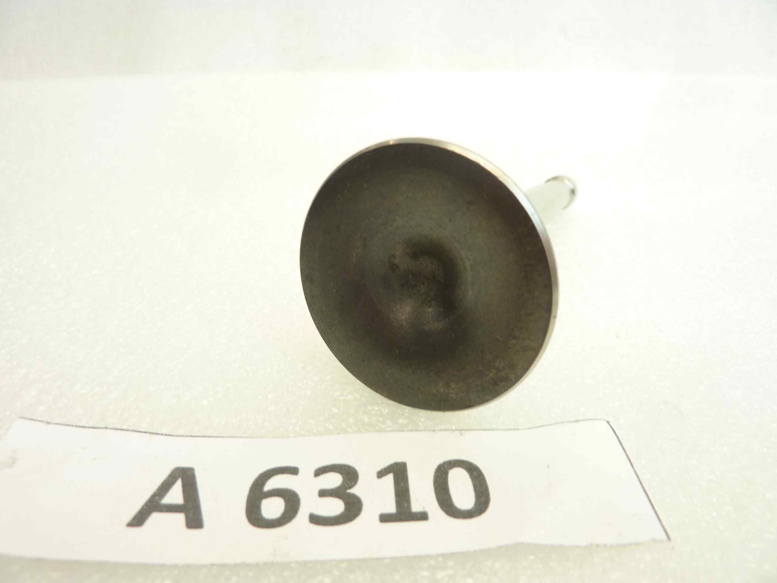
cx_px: 388
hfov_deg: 69.4
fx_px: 561
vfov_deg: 54.9
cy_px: 292
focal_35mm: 25
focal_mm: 4.1
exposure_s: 1/15
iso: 80
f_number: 3.3
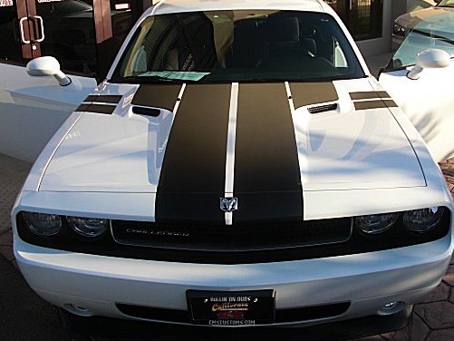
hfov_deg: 41.2
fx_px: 603
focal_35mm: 46
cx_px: 247
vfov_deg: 31.5
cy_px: 149
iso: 50
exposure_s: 1/640
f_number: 2.8
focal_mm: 6.3
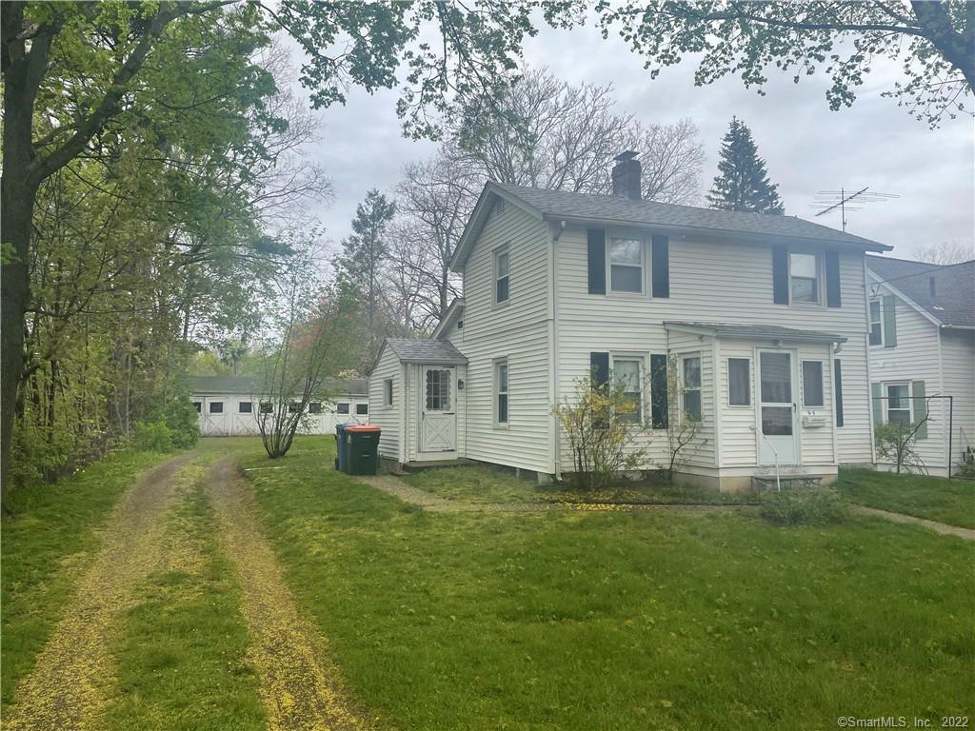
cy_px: 366
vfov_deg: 53.1
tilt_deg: +3.7
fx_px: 732
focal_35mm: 26
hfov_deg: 67.3
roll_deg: +0.3
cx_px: 488
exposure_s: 1/1511
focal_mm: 4.2
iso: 32
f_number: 1.6
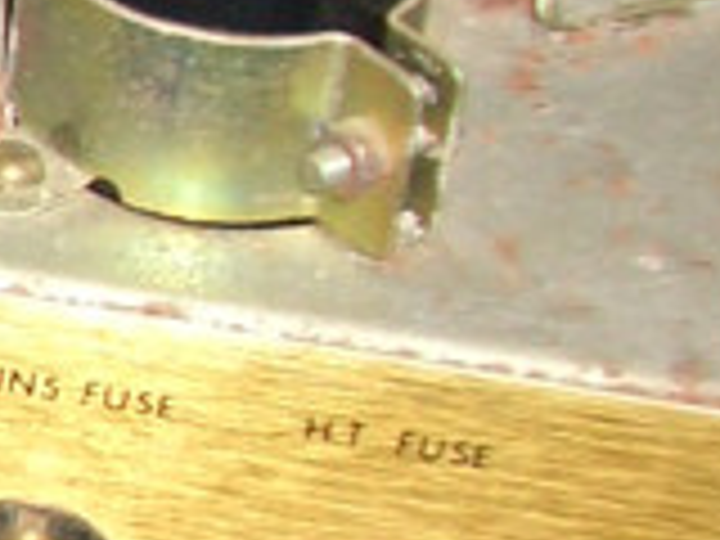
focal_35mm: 233
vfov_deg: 6.4
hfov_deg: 7.3
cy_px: 360
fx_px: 4846
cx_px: -1604
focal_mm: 5.8
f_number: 2.6
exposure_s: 1/60
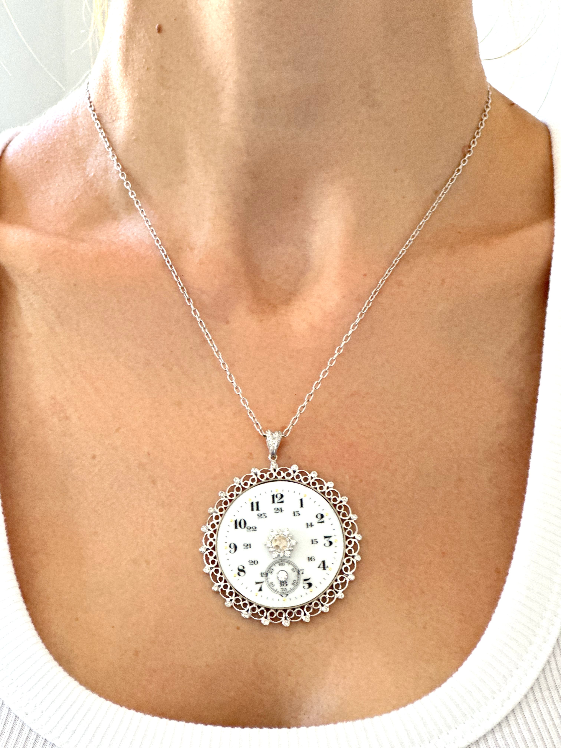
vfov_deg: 25.3
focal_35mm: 77
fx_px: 1664
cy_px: 374
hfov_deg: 19.1
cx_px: 280
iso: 250
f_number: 2.8
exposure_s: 1/83
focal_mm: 9
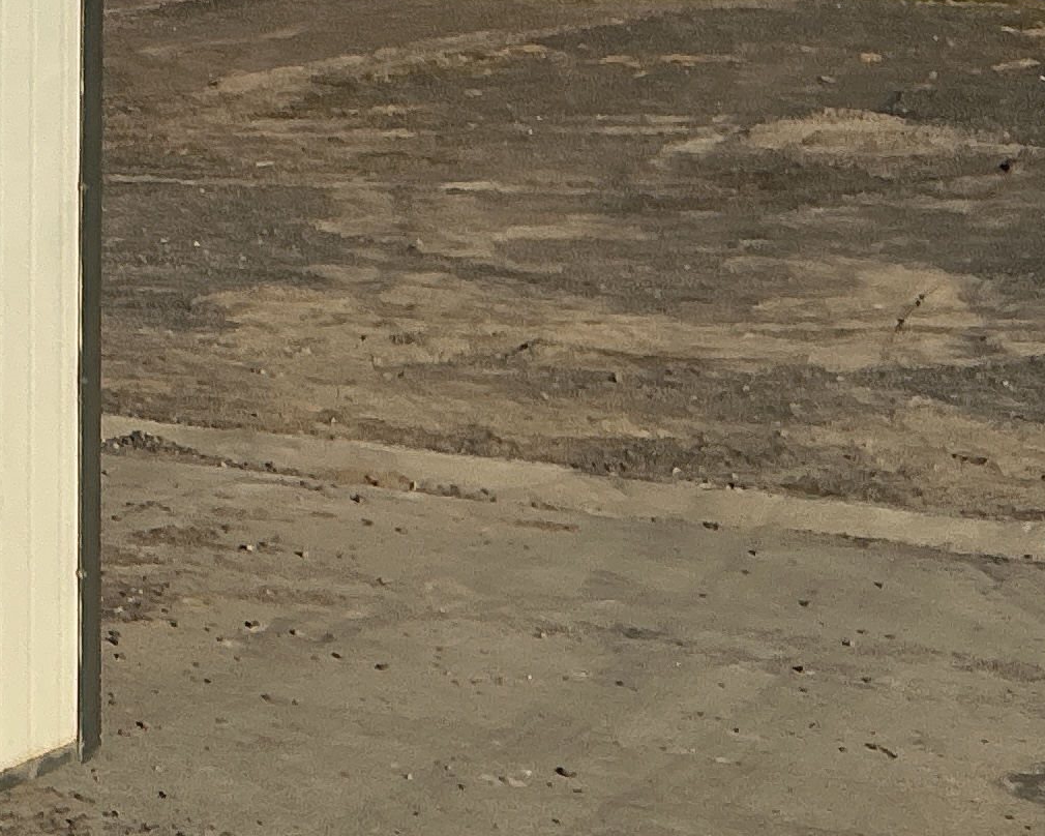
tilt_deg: -2.3
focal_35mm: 113
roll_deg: -0.7
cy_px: 99
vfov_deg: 13.5
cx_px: -950
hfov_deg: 14.5
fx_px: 3495
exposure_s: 1/4065
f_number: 1.8
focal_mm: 3
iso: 25
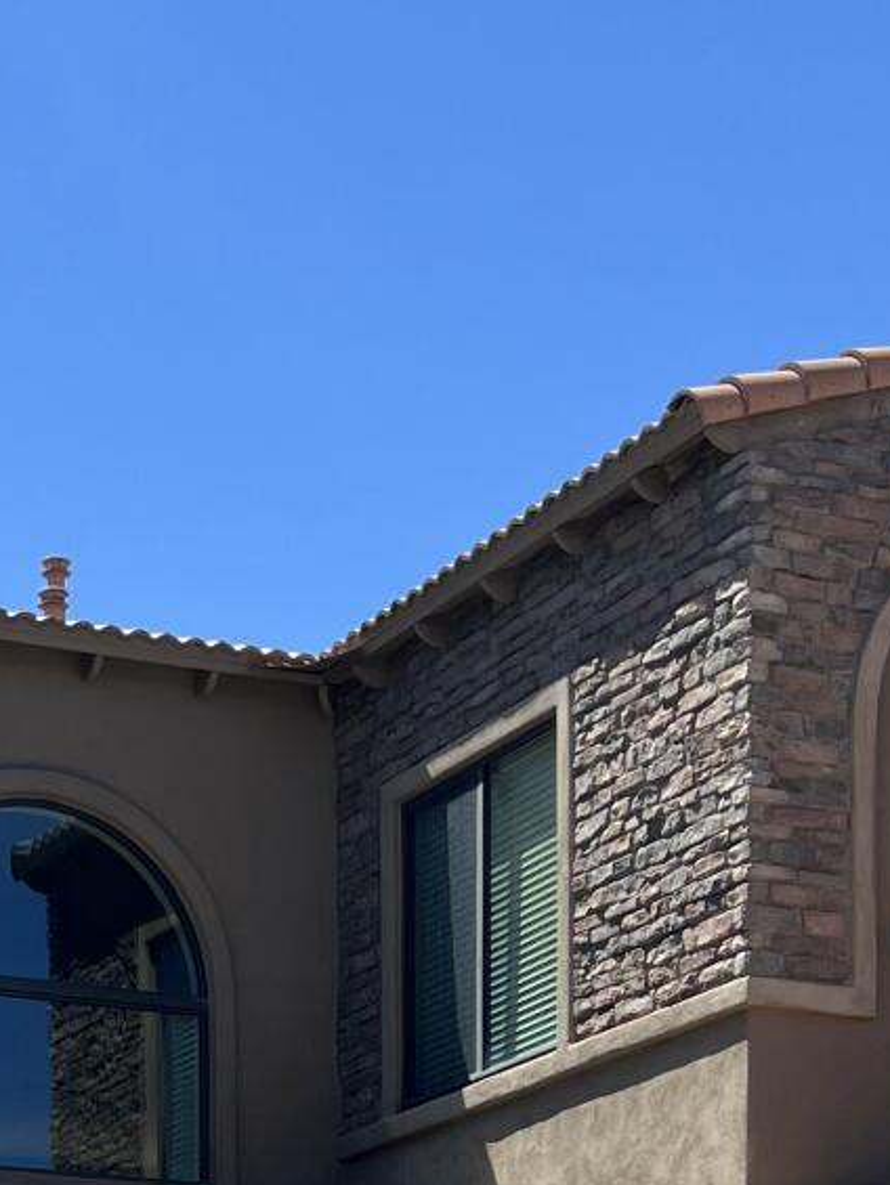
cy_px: 1793
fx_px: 3153
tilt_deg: +1.5
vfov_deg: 18.7
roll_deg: -1.1
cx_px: 143
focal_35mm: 92
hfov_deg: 15.9
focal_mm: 5.7
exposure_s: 1/4831
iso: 50
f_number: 1.5
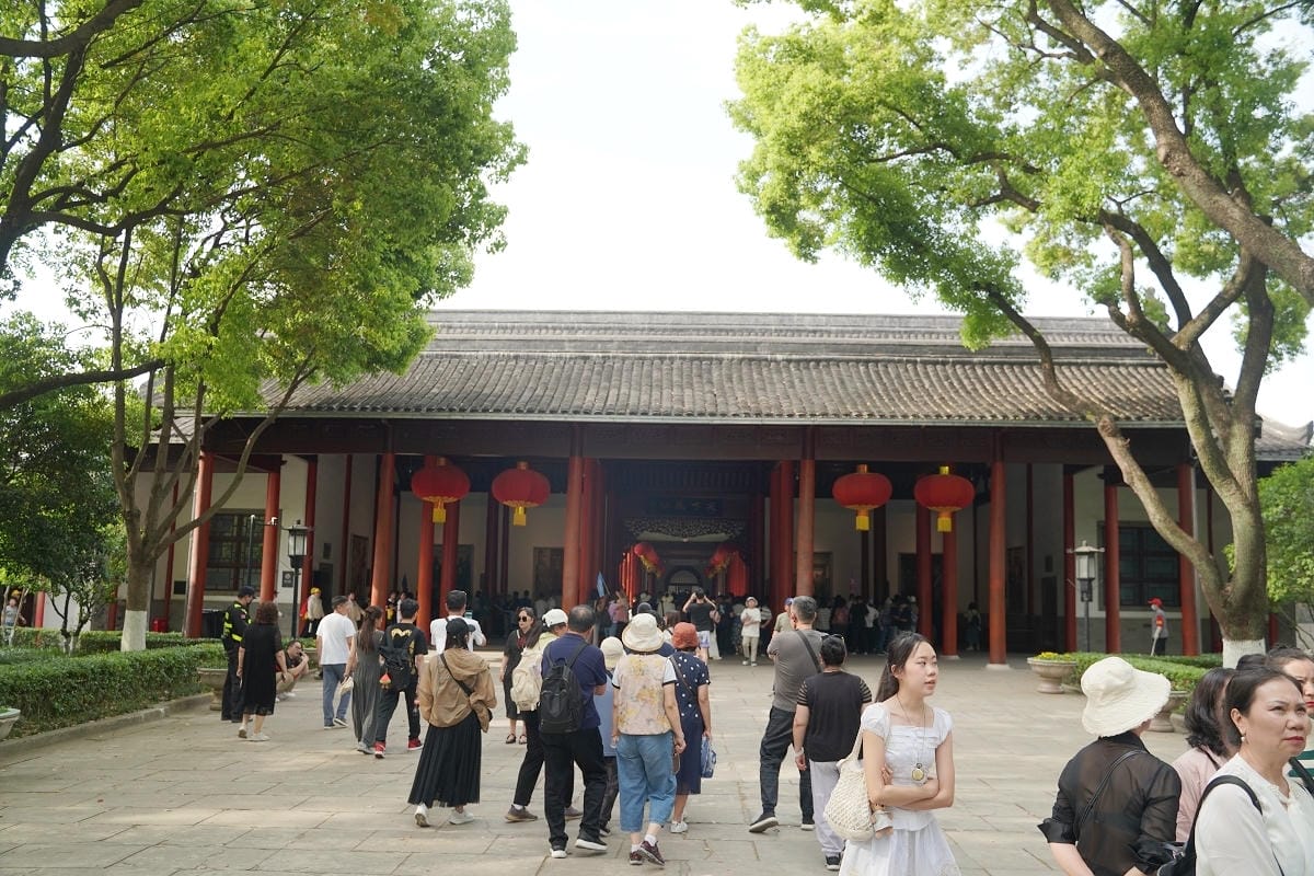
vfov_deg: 45.0
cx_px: 657
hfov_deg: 63.7
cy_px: 438
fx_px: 1058
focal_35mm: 29
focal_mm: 29
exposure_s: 1/160
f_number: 4
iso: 250
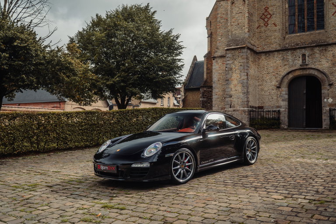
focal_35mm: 35
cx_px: 168
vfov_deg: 37.8
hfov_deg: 54.5
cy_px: 112
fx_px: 326
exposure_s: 1/640
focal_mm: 35
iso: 200
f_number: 3.5
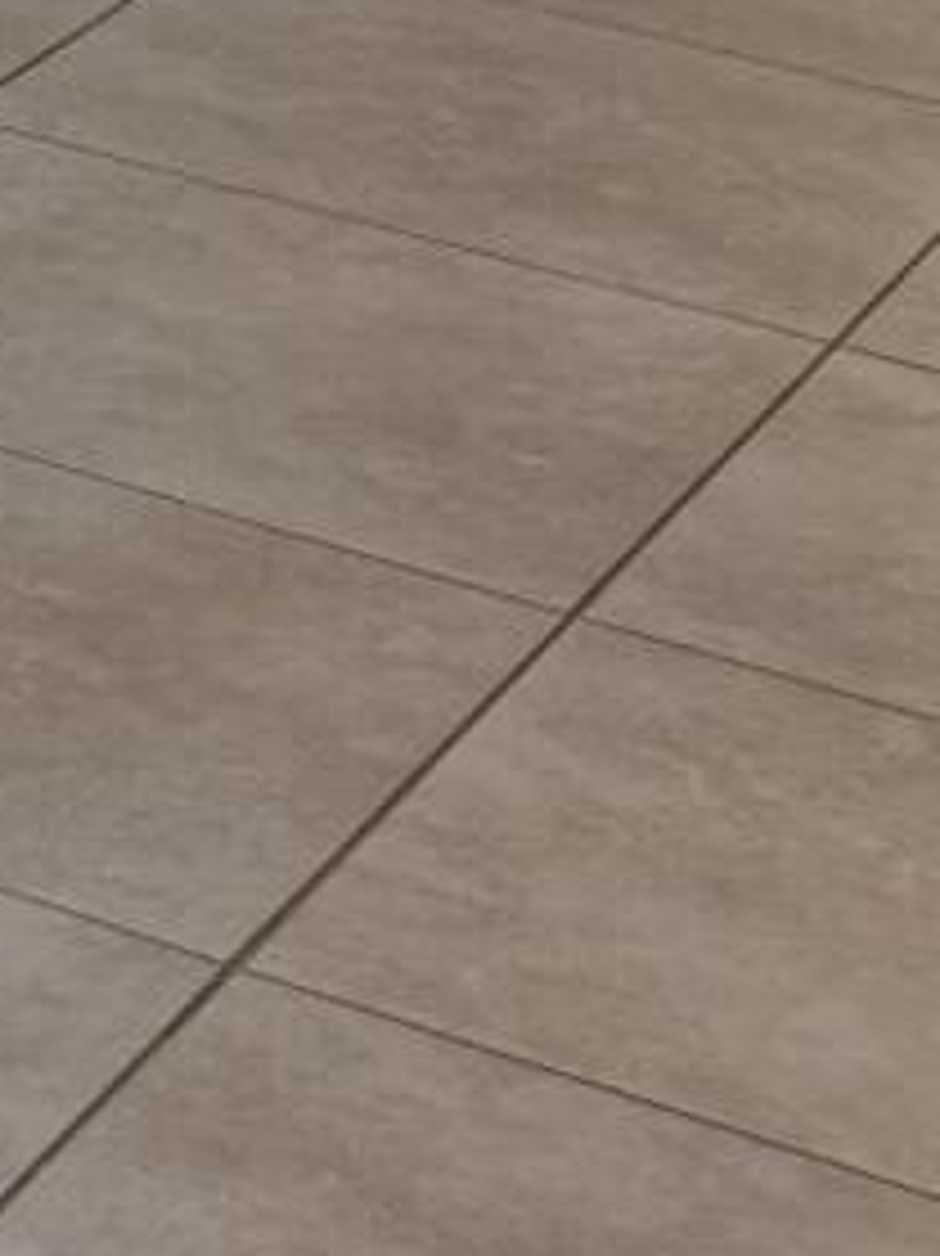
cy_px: -1535
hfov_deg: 7.5
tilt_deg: -5.6
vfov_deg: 10.3
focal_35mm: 172
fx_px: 6232
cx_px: -1947
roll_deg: -3.0
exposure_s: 1/60
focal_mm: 6.76
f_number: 1.78
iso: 125
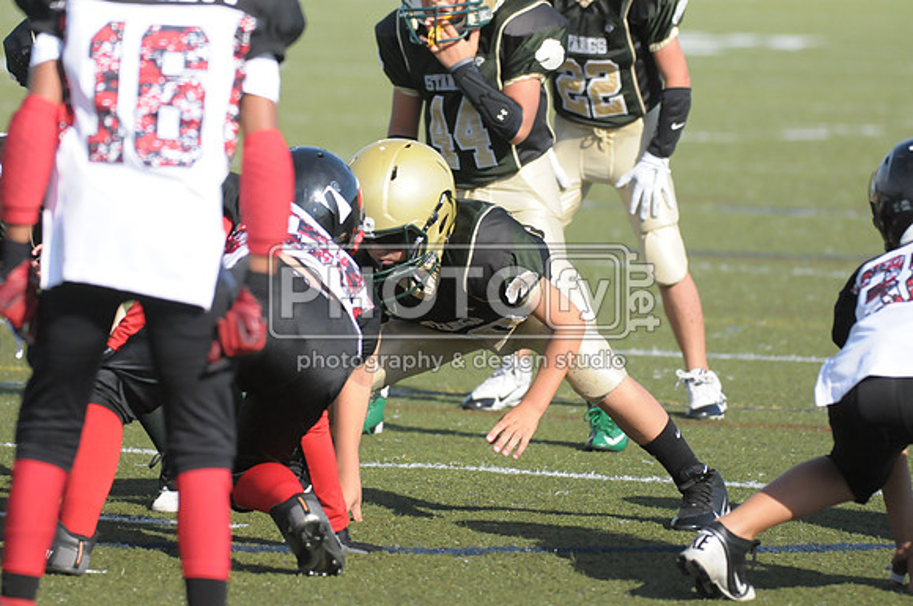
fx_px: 7598
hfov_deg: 6.9
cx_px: 456
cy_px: 303
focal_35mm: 300
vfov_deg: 4.6
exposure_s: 1/6400
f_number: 4
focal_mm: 200
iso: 1600
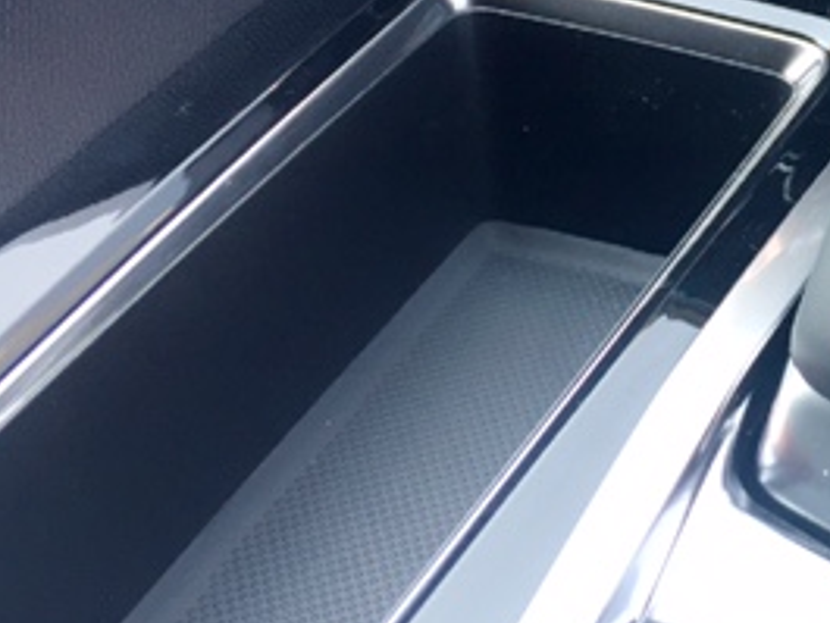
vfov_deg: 20.6
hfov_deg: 25.6
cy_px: 59
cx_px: 921
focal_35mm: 70
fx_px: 1679
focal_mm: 4.15
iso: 50
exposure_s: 1/120
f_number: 2.2
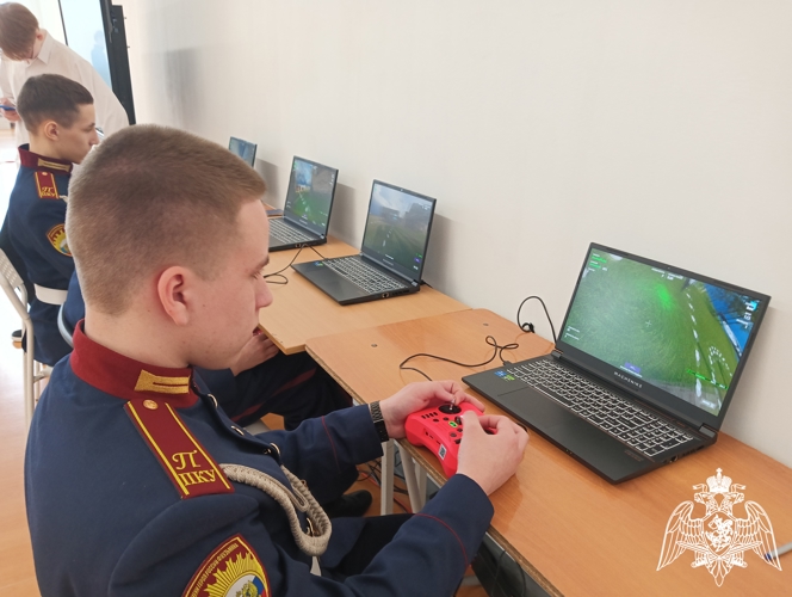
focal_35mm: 27
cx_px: 396
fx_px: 619
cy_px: 298
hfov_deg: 65.2
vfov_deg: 51.5
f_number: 1.8
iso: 800
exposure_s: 1/100
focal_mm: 4.05
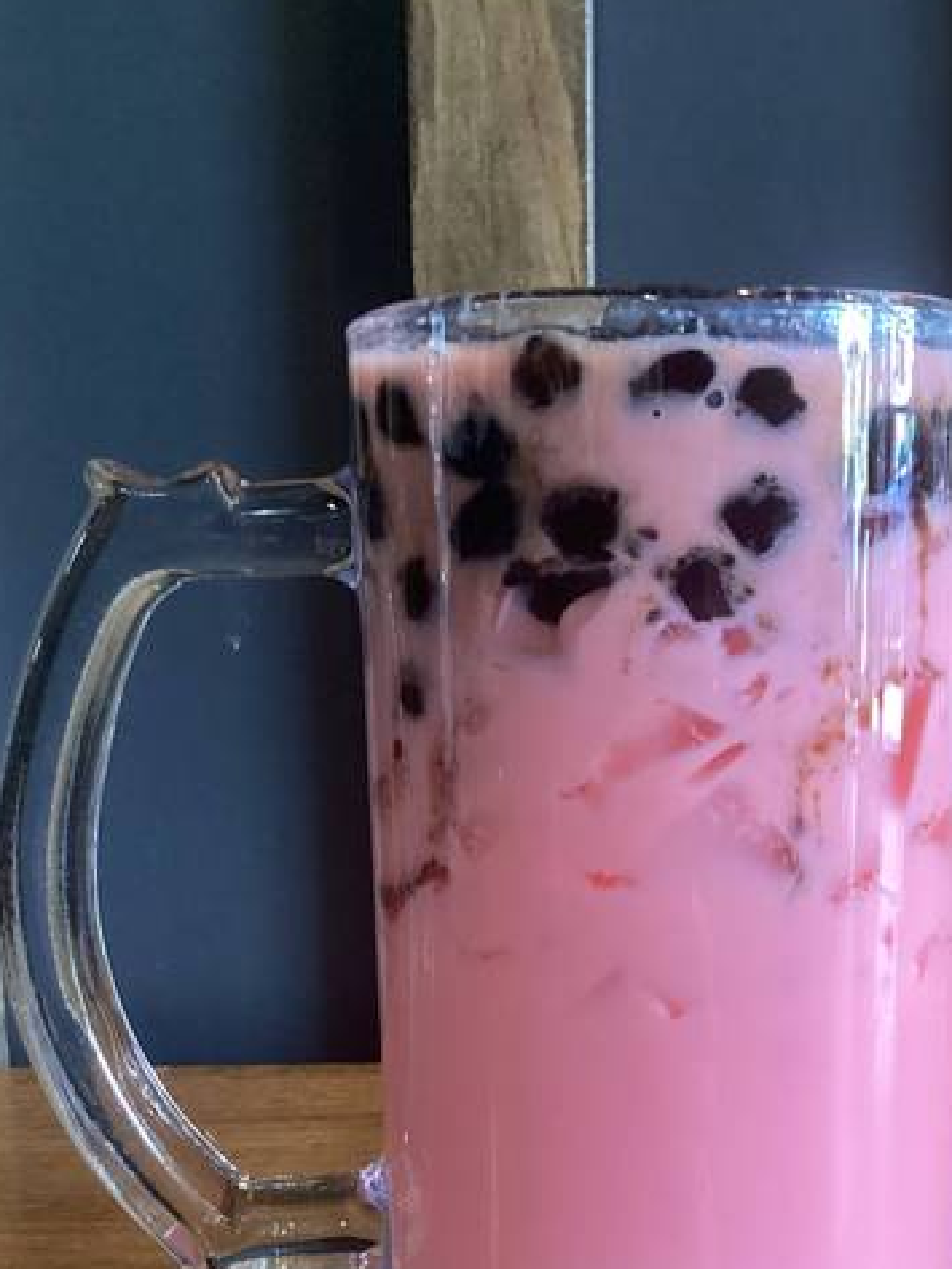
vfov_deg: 39.1
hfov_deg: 29.9
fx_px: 1759
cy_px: 865
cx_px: 678
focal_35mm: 48
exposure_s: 1/60
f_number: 2.4
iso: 250
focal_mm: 3.3
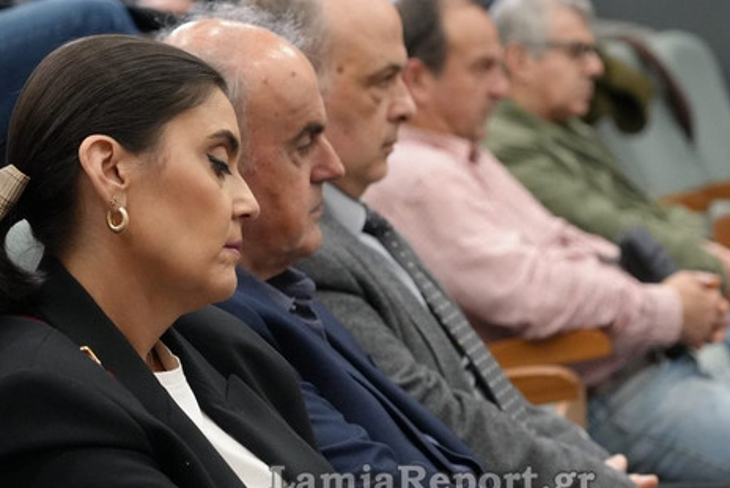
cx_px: 433
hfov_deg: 11.7
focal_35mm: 175
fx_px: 3551
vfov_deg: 7.9
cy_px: 283
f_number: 4
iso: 5000
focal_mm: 85
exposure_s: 1/160
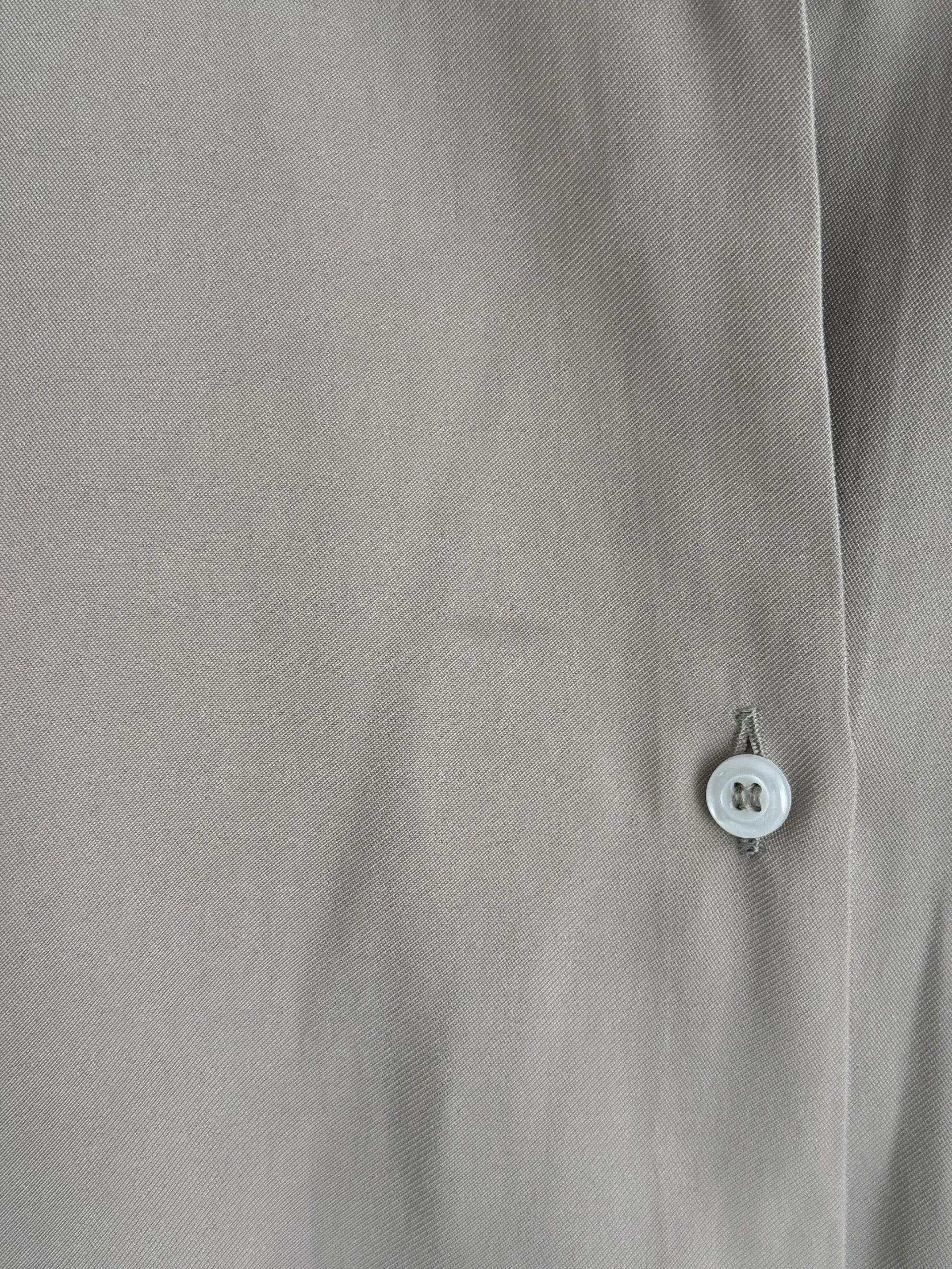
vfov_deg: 39.7
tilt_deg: -6.8
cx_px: 476
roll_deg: -0.9
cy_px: 634
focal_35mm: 48
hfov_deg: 30.3
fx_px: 1760
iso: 100
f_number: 1.78
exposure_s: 1/322
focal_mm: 6.76
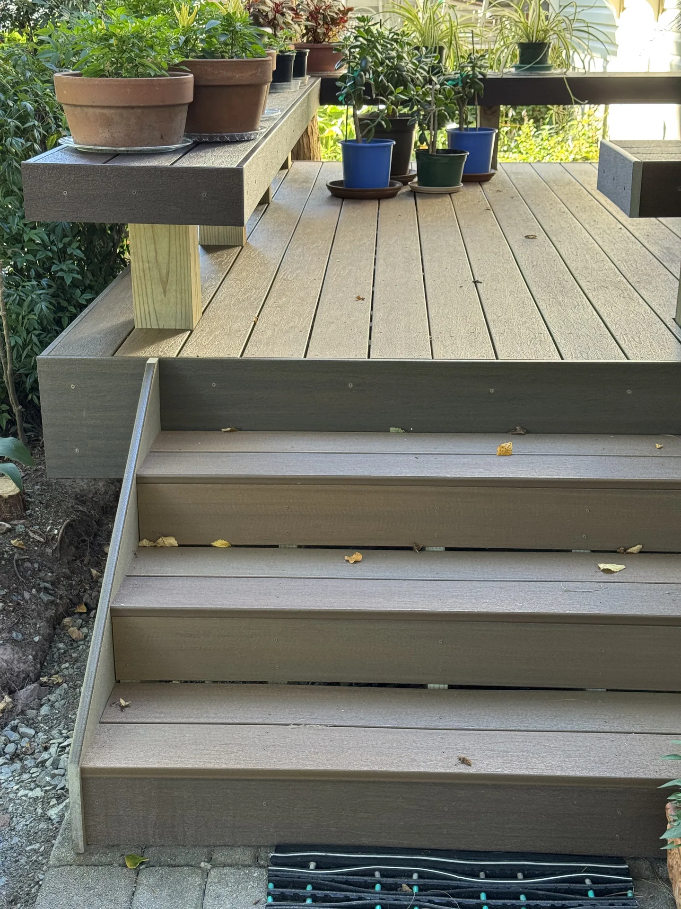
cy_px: 454
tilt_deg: -19.5
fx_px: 1259
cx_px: 340
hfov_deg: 30.3
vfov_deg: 39.7
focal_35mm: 48
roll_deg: +0.6
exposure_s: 1/107
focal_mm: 6.76
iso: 100
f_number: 1.78
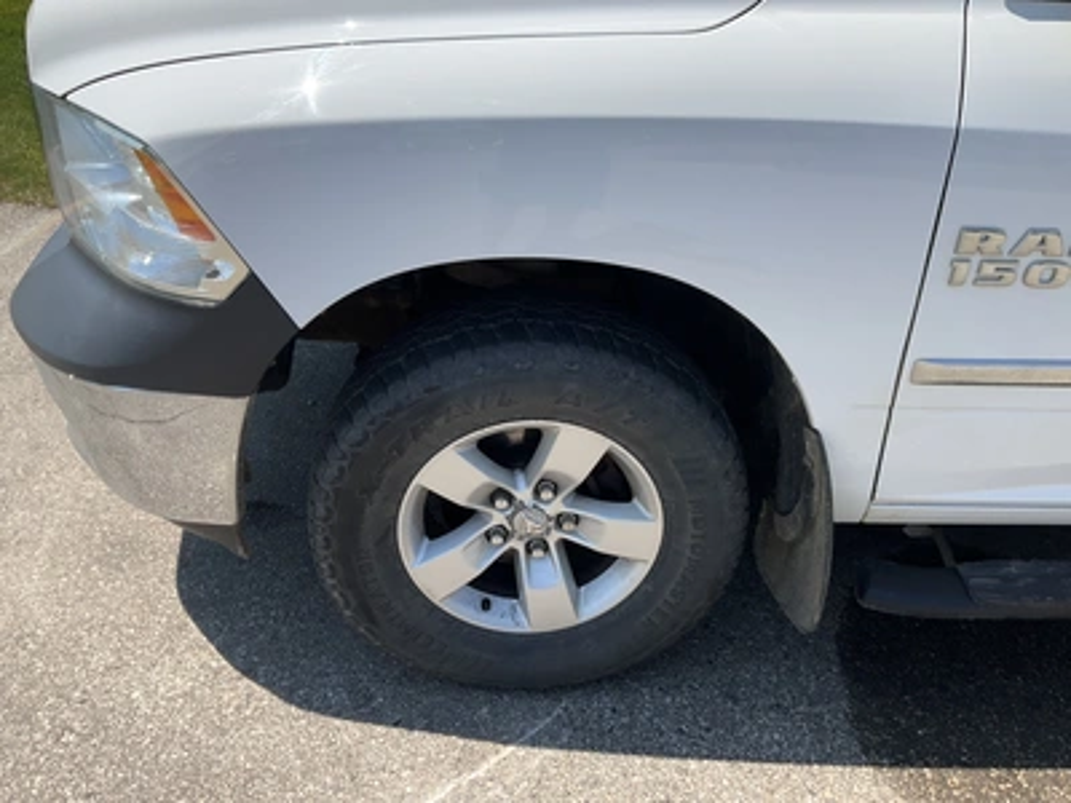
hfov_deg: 61.7
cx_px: 536
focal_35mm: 29
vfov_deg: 48.2
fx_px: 897
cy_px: 402
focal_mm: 3
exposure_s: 1/1451
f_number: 1.8
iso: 25
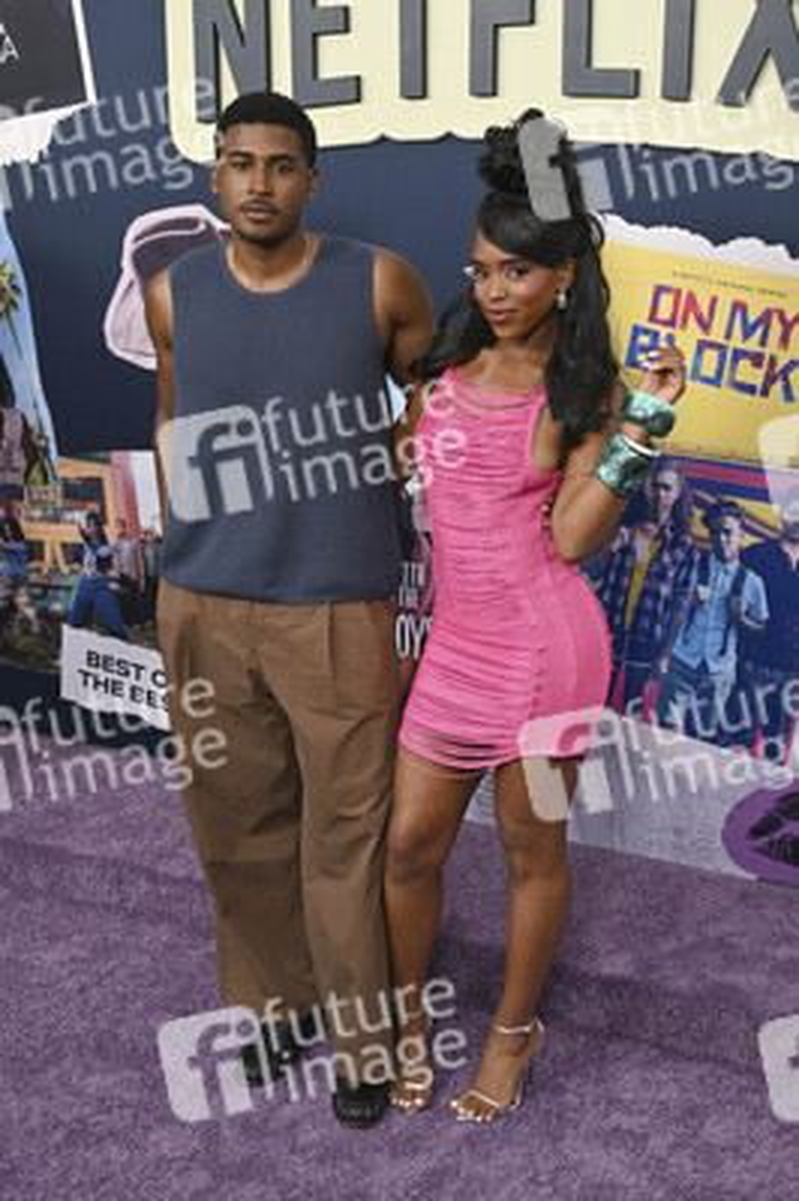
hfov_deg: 31.8
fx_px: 1401
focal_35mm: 42
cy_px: 600
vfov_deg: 46.4
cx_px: 400
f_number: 5.6
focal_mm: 42
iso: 1000
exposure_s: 1/250
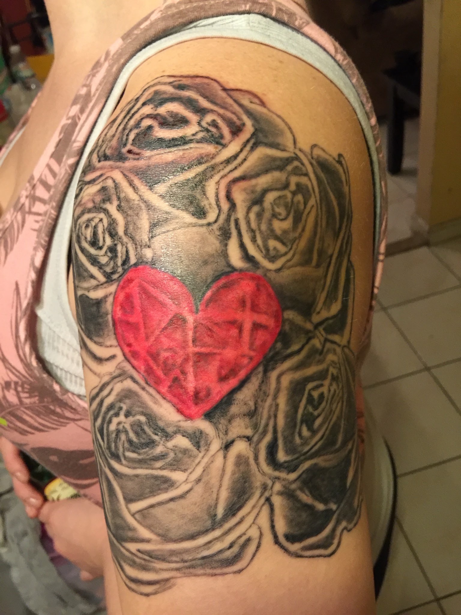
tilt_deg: -38.8
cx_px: 230
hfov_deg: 48.2
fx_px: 515
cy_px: 308
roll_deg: +14.1
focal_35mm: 29
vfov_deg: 61.7
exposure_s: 1/15
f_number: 2.2
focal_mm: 4.15
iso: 125
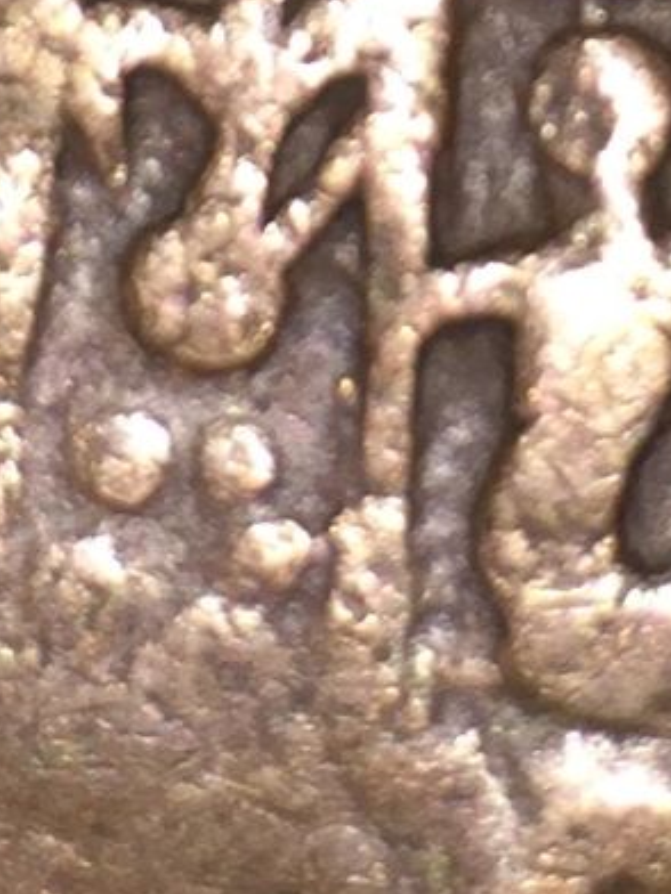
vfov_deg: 26.0
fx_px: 1913
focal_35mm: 74
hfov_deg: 19.9
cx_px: 308
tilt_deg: -85.6
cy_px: 233
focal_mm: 4.15
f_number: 2.2
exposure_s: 1/807
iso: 32
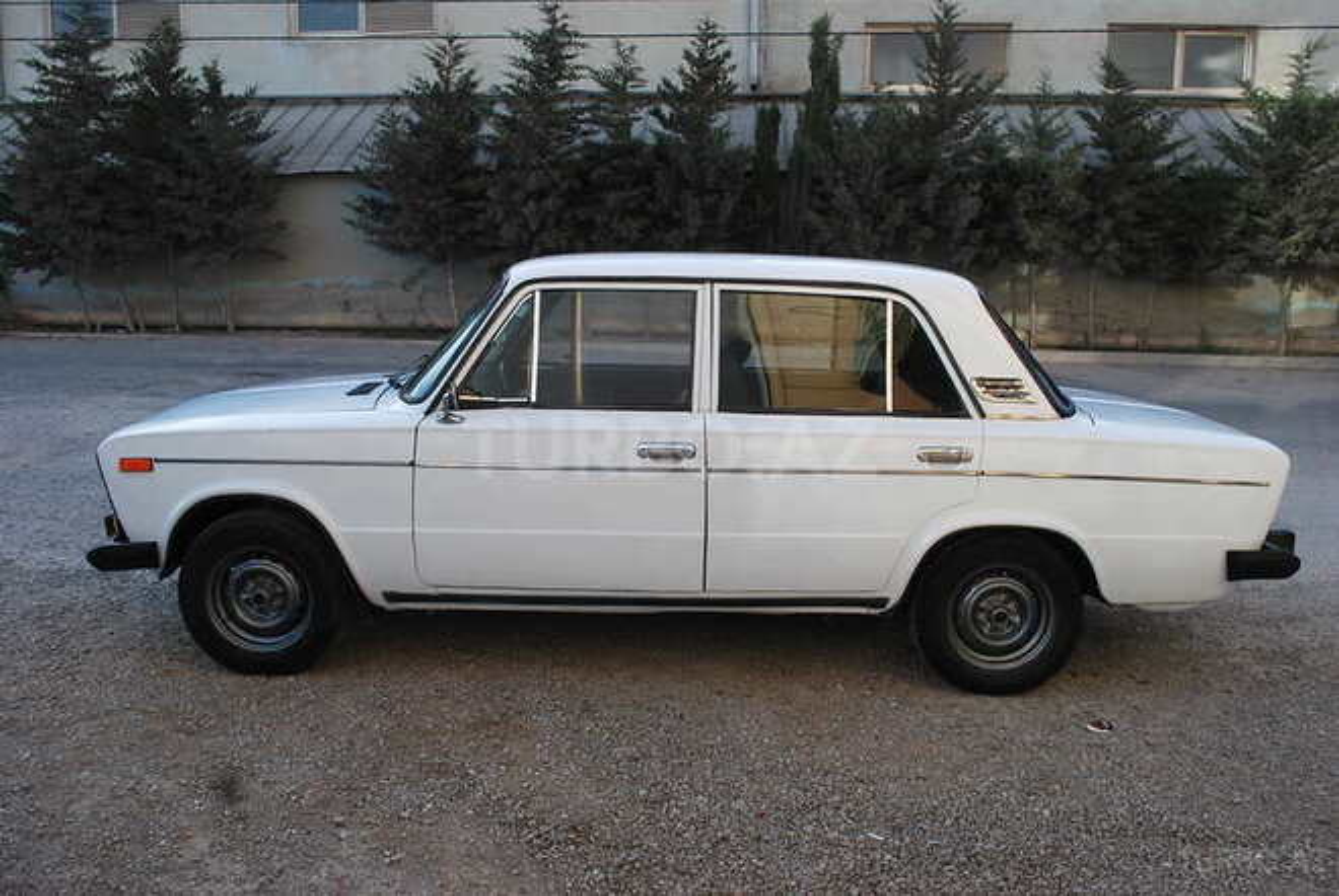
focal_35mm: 30
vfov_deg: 43.7
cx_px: 670
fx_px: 1117
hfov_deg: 61.9
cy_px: 448
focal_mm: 20
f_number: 5.6
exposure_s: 1/125
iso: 100
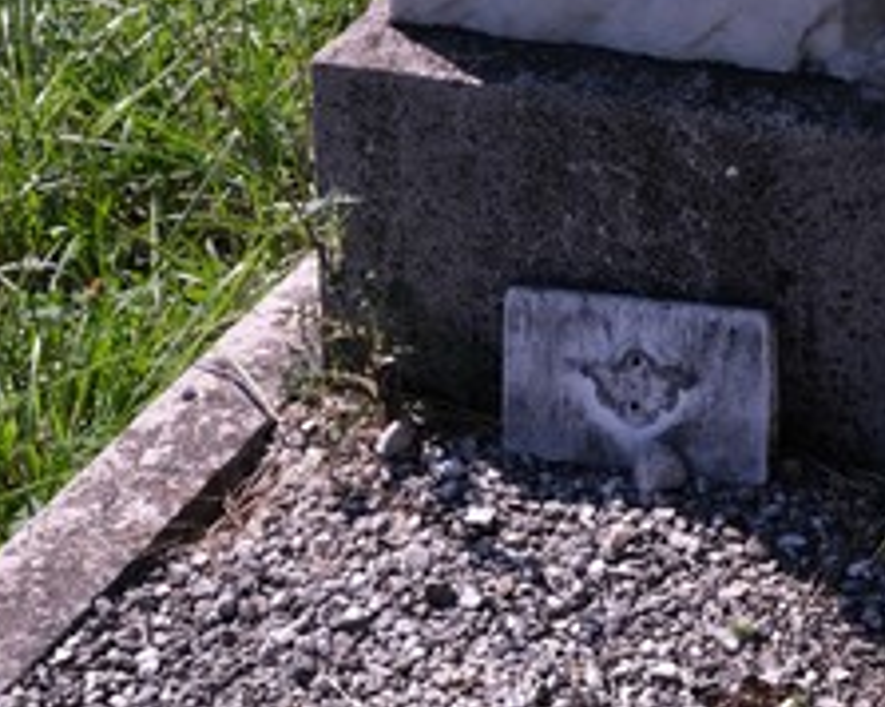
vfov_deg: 14.4
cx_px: 742
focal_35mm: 106
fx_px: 2774
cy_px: 135
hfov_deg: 17.9
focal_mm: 27.7
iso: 160
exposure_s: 1/420
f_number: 5.6
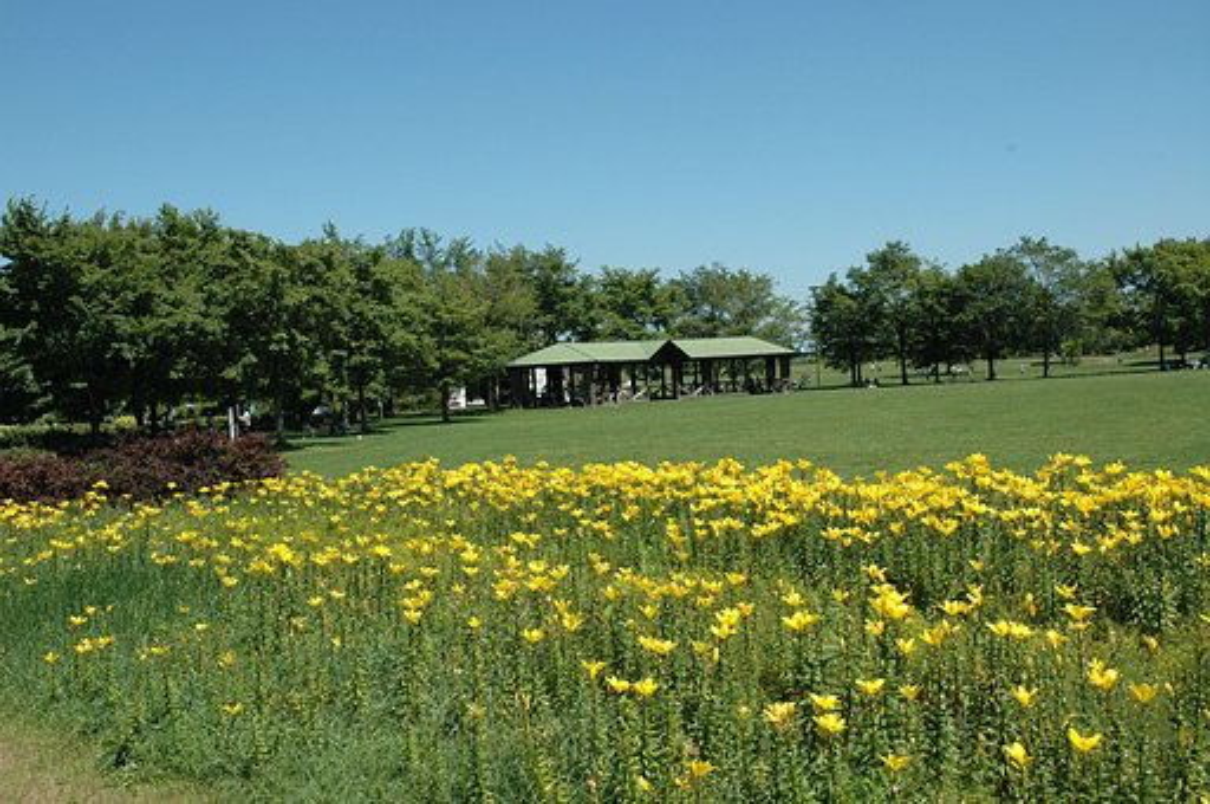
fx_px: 1360
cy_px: 402
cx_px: 605
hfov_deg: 48.0
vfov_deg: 32.9
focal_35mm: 40
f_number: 11
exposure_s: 1/500
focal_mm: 27
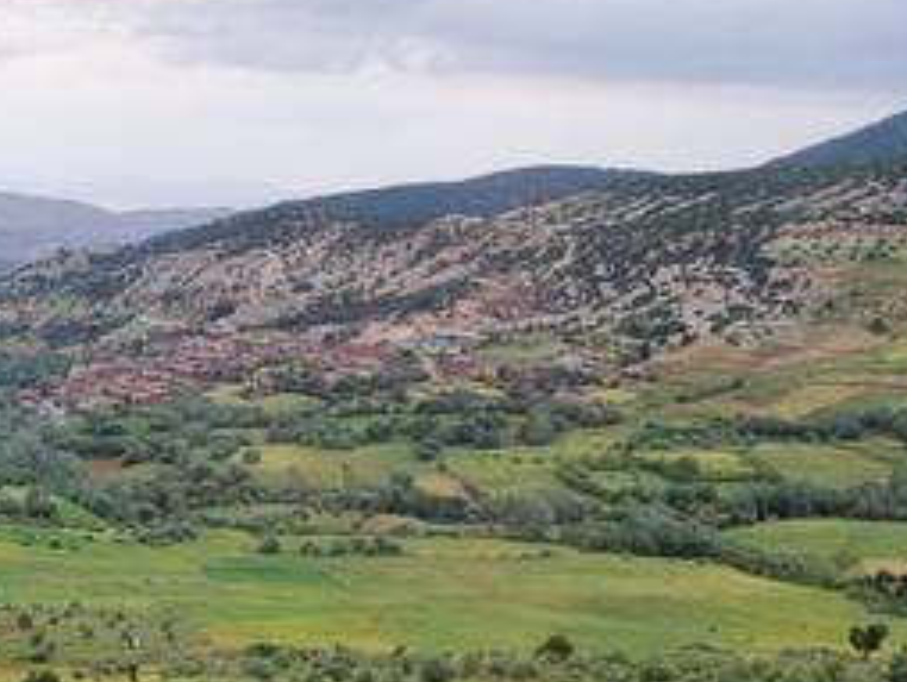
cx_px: 7
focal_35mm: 68
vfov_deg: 21.5
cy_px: 511
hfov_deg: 27.0
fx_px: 1783
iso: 50
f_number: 1.8
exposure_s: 1/423
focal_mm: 6.7
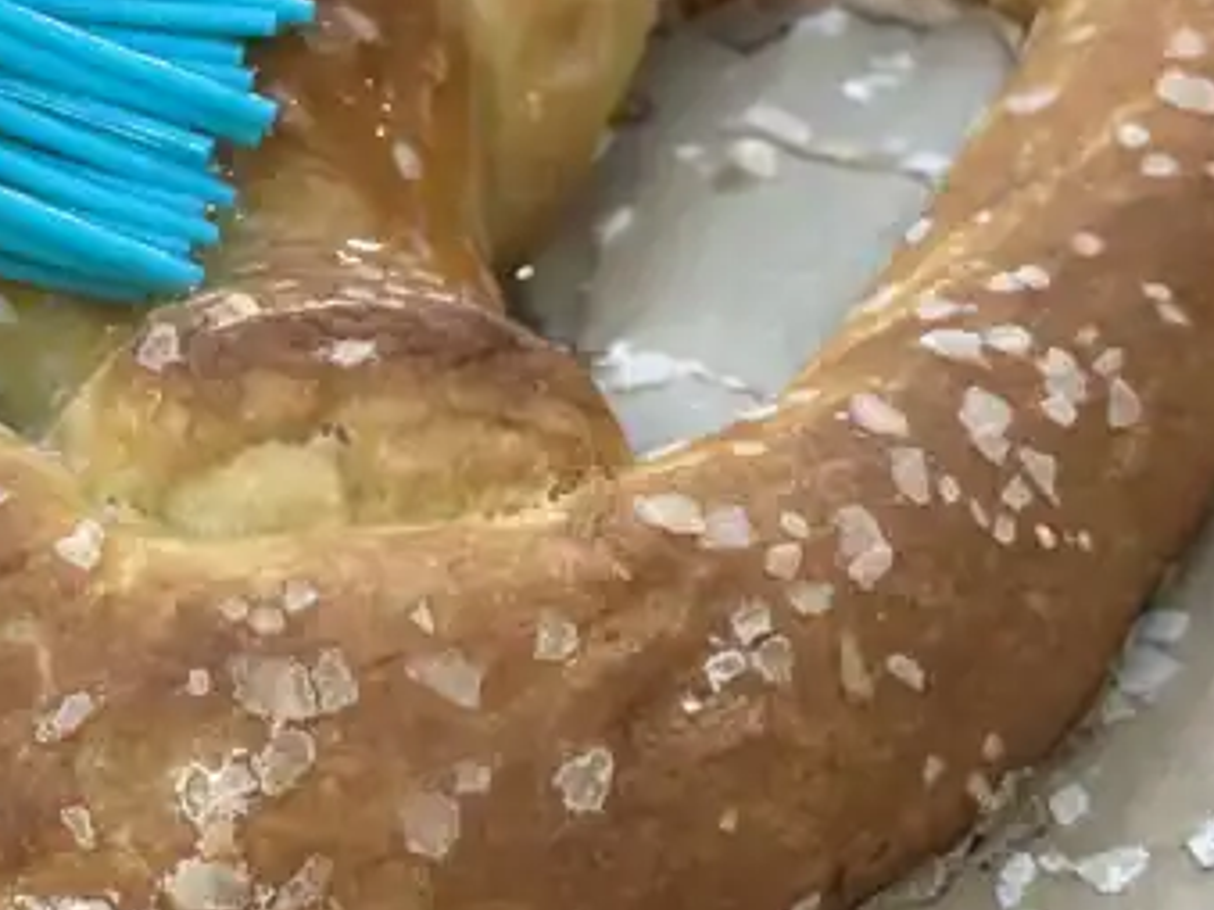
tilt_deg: -34.3
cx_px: 233
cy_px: 50
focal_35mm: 145
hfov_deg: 13.5
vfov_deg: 10.2
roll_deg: +3.5
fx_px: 5083
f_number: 1.78
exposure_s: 1/60
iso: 250
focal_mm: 6.86
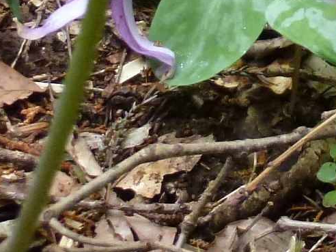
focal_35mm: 125
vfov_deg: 11.2
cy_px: -178
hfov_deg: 15.5
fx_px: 1213
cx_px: 324
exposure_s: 1/250
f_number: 3.3
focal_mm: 4.3
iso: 400
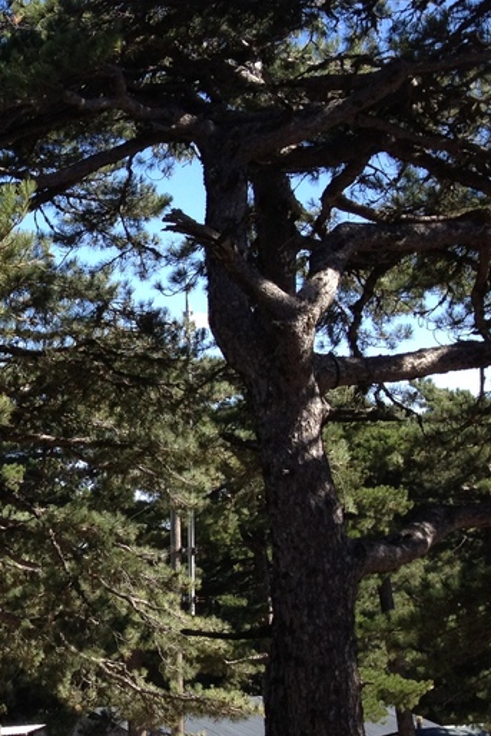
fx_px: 1738
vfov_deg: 23.8
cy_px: 501
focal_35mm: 85
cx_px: -332
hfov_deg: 14.5
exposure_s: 1/736
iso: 64
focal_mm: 4.28
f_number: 2.4
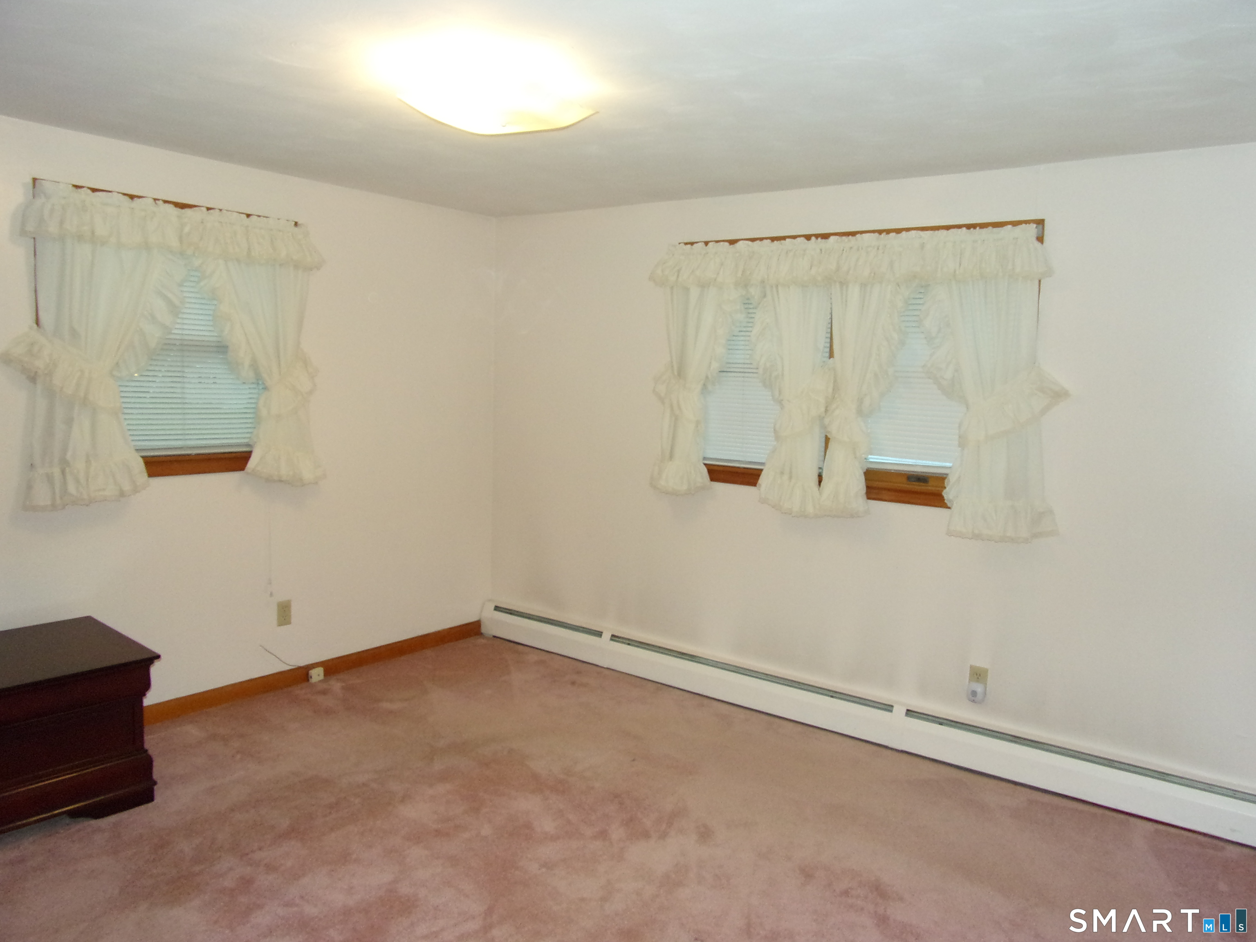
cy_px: 471
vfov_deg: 56.8
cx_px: 628
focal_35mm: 24
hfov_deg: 71.6
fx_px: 871
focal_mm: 4.3
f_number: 3.3
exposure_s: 1/34
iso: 200
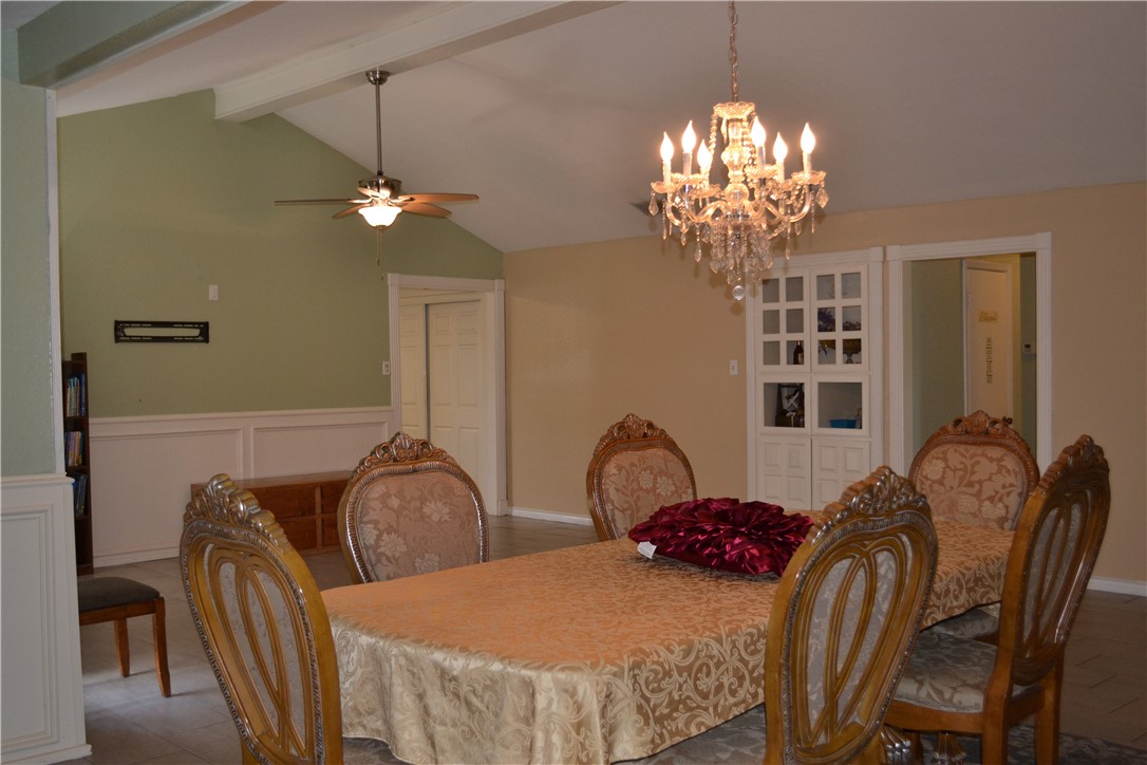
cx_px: 574
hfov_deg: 53.1
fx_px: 1147
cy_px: 382
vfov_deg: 36.9
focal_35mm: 36
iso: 560
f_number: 4
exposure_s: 1/60
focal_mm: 24
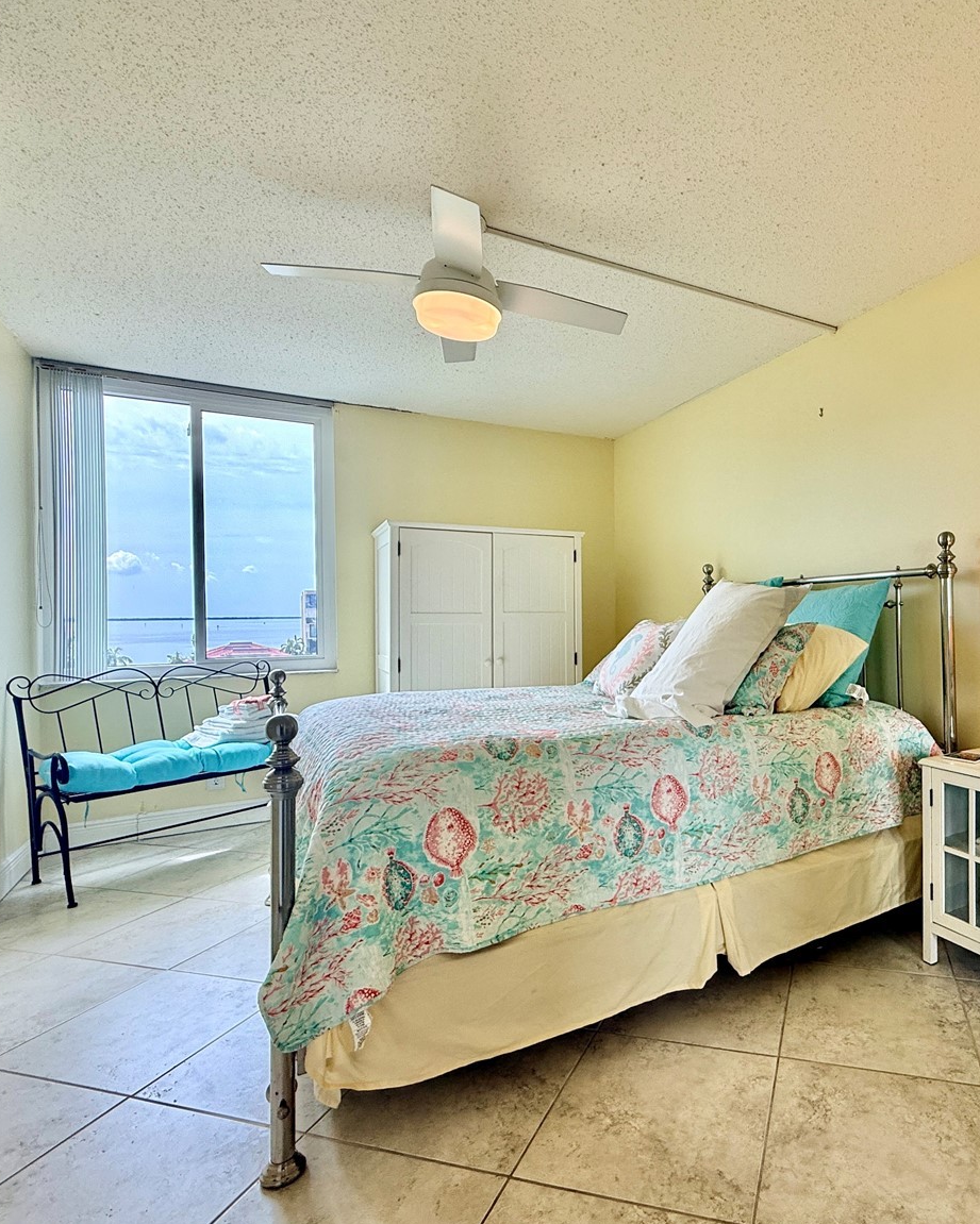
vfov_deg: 83.3
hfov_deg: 68.1
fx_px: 689
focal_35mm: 19
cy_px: 617
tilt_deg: -0.1
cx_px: 682
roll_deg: +0.7
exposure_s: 1/193
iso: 64
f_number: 2.2
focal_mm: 2.22
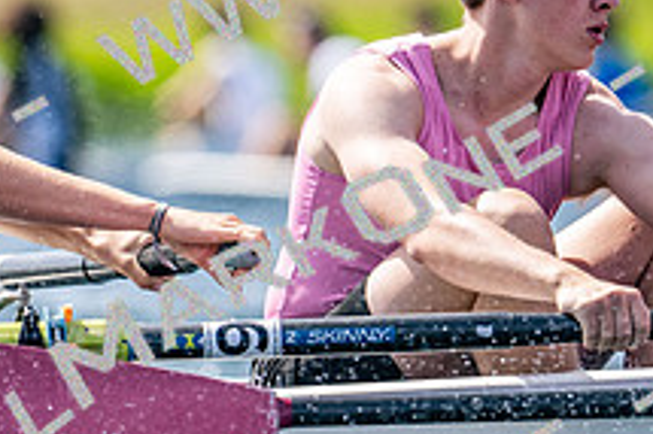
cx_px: 471
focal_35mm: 1618
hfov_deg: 1.3
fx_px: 29325
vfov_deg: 0.8
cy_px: 94
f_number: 4.5
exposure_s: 1/2500
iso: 320
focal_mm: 400
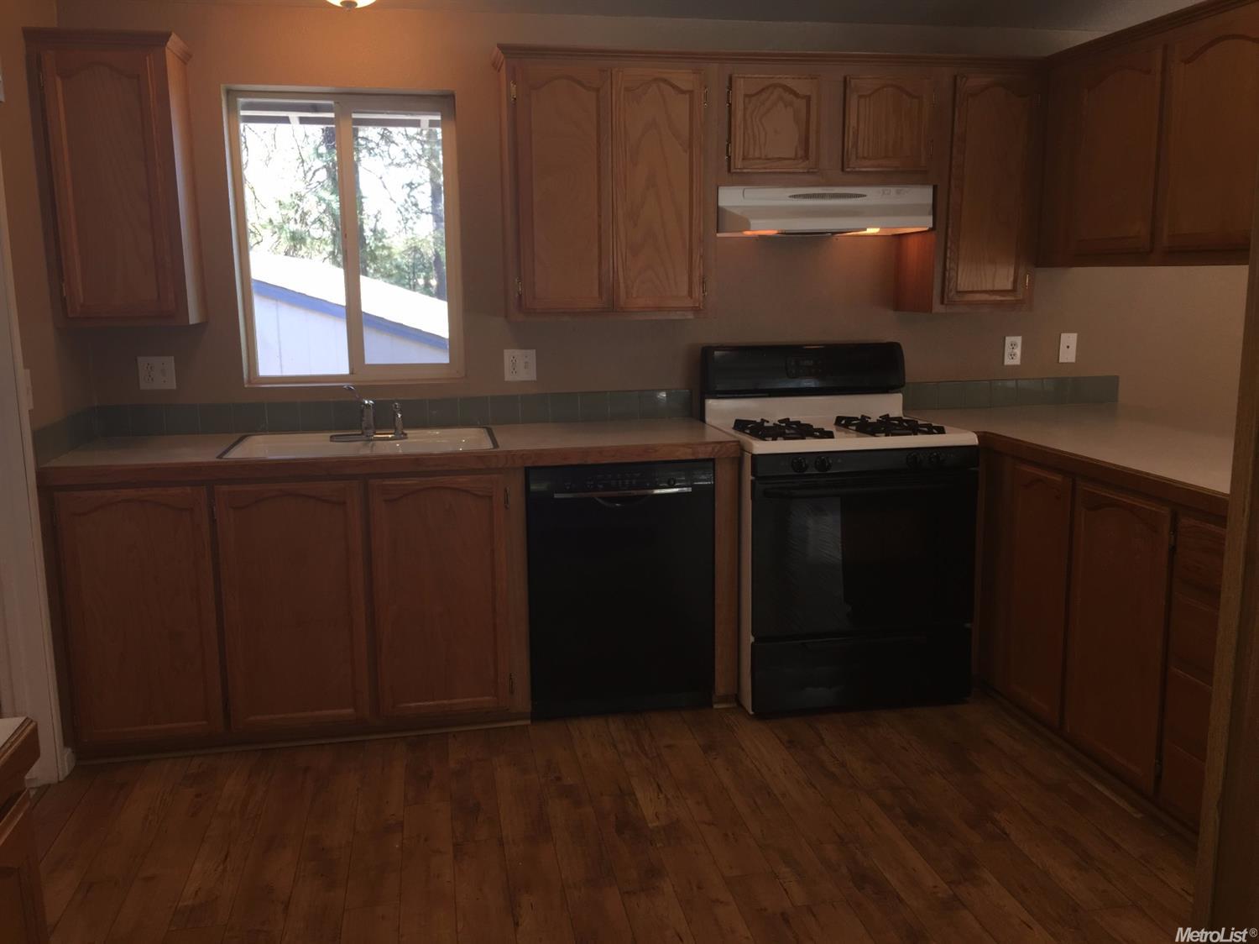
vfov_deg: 48.2
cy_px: 472
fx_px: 1054
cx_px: 630
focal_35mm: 29
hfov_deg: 61.7
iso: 32
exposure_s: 1/30
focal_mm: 4.15
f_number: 2.2
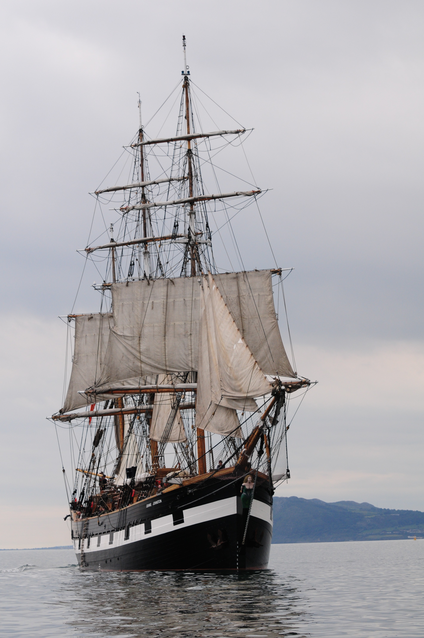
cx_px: 212
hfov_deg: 13.0
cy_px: 319
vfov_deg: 19.5
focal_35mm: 105
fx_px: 1860
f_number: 5.6
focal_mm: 70
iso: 400
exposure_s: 1/500
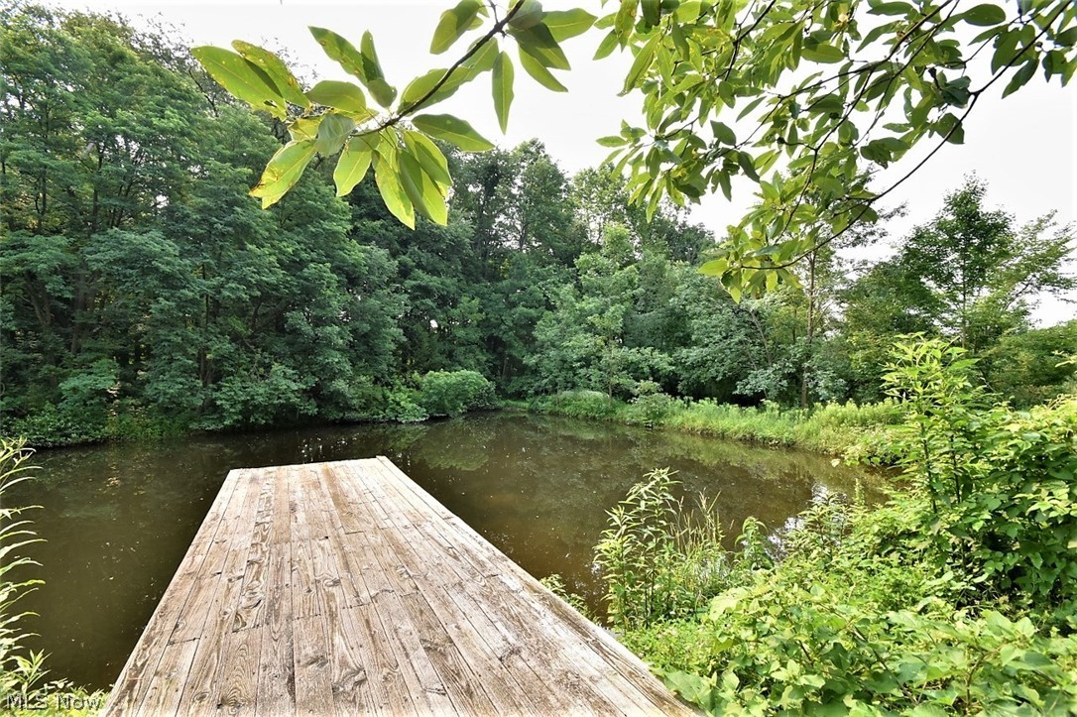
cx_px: 538
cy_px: 358
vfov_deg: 77.3
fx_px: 449
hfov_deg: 100.4
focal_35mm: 15
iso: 200
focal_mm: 10
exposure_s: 1/50
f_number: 14
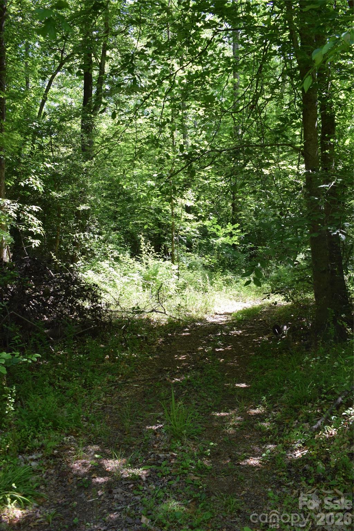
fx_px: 465
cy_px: 266
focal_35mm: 32
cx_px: 177
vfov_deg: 59.5
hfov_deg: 41.7
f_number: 6.3
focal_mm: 21
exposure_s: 1/160
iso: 400
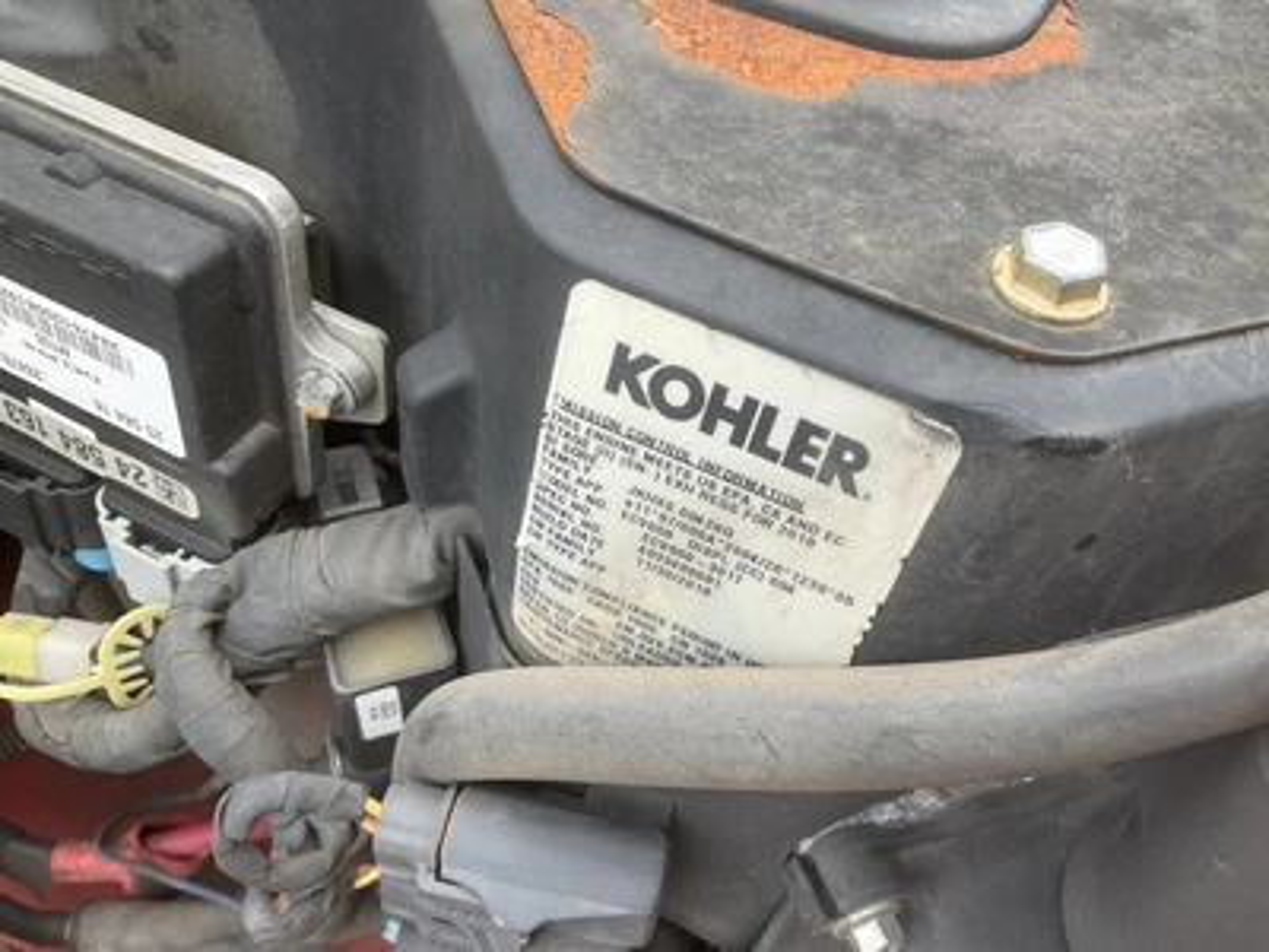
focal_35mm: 29
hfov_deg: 61.7
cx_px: 634
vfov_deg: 48.2
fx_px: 1063
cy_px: 476
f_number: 1.8
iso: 25
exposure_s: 1/367
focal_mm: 3
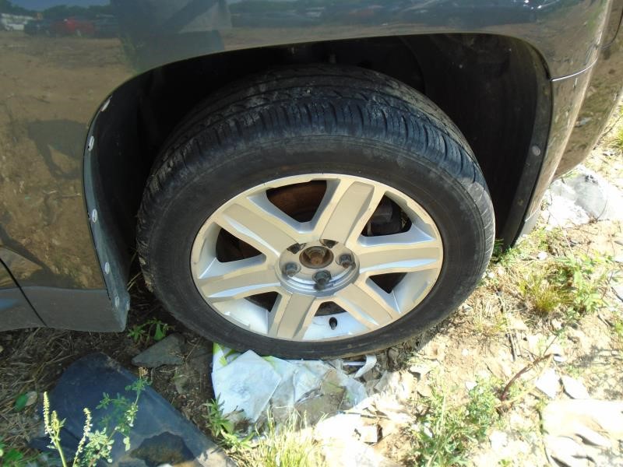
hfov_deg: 67.3
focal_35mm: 26
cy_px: 234
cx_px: 312
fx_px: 468
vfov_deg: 53.1
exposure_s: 1/250
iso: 100
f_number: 3.2
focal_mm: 4.6
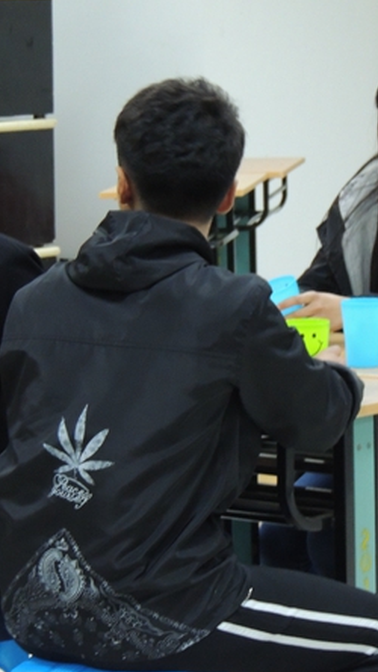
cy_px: 336
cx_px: 329
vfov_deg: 12.2
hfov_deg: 6.9
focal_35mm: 176
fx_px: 3139
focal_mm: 21.4
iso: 800
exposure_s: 1/13
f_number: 4.2
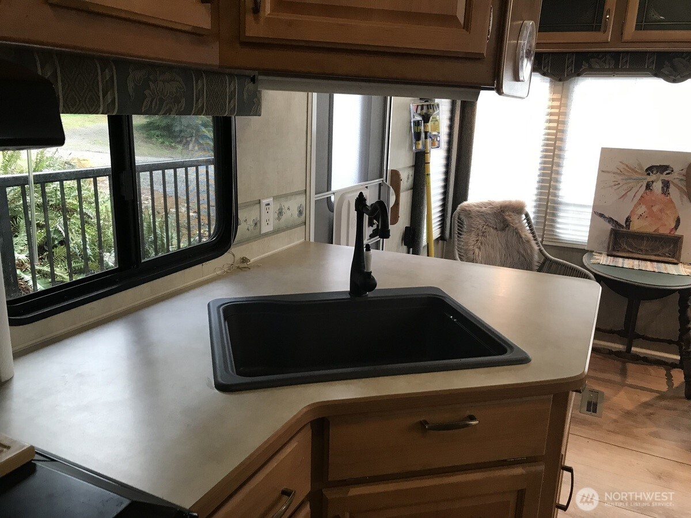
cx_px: 346
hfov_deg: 63.4
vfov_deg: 49.7
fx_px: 559
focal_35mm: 28
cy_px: 259
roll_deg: -2.0
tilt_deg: -14.1
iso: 40
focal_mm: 3.99
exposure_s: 1/20
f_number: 1.8
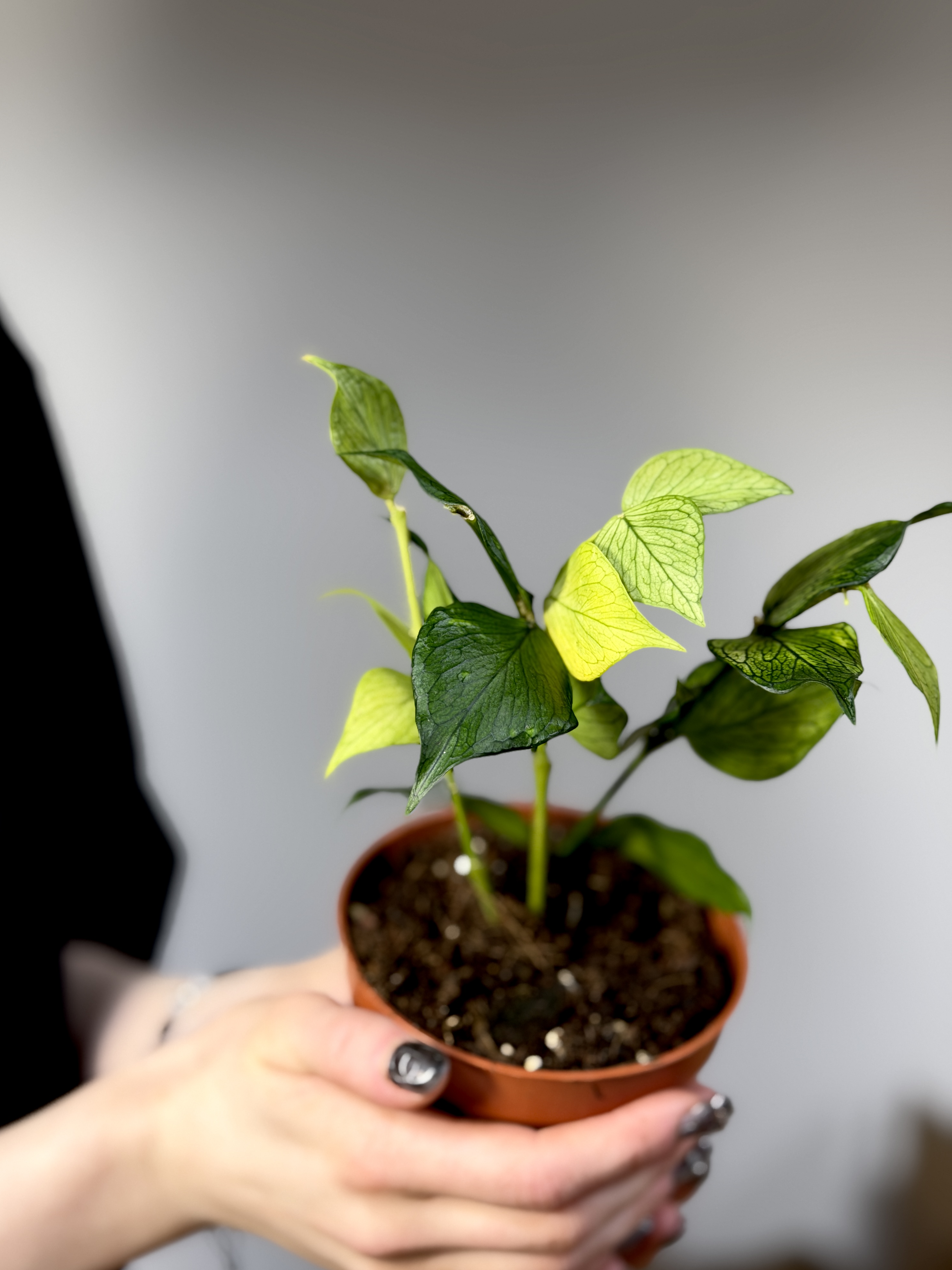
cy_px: 643
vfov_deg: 38.9
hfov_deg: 29.7
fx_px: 1797
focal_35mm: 49
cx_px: 474
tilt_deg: -8.4
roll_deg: +0.9
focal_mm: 6.76
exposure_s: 1/100
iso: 80
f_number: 1.78
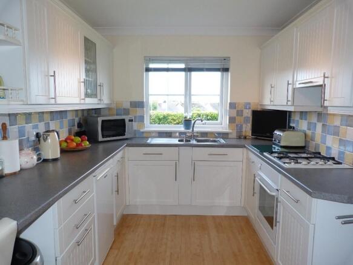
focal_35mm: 25
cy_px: 132
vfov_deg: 54.9
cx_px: 176
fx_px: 255
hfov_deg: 69.4
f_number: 2.8
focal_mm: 4.5
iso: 80
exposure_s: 1/60
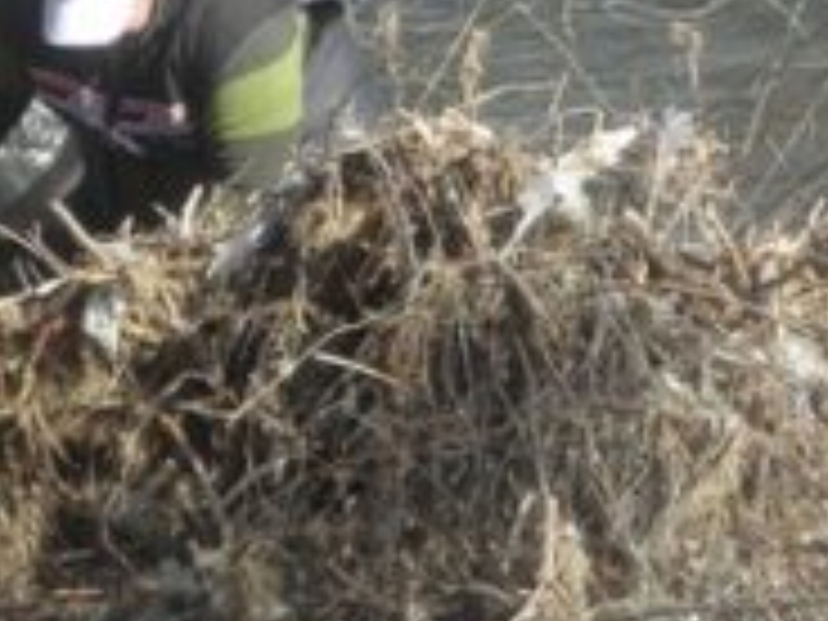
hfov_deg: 4.5
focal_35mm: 438
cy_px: 198
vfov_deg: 3.4
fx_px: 10477
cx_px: 554
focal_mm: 20.76
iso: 64
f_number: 4.3
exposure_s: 1/200
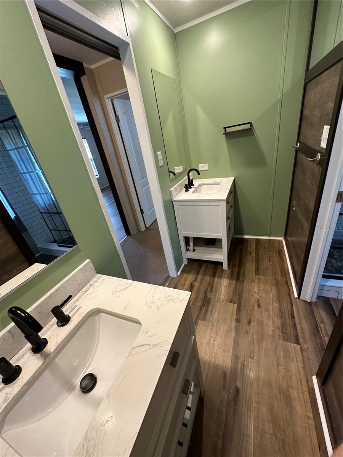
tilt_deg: -25.2
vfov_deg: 102.1
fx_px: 185
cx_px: 172
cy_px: 228
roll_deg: +10.5
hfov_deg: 85.7
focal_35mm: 14
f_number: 2.2
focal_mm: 2.22
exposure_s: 1/60
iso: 200
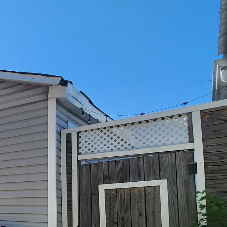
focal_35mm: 37
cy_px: 186
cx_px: -95
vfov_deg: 42.6
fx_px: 275
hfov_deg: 30.5
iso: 50
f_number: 2.2
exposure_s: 1/1714
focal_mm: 2.2
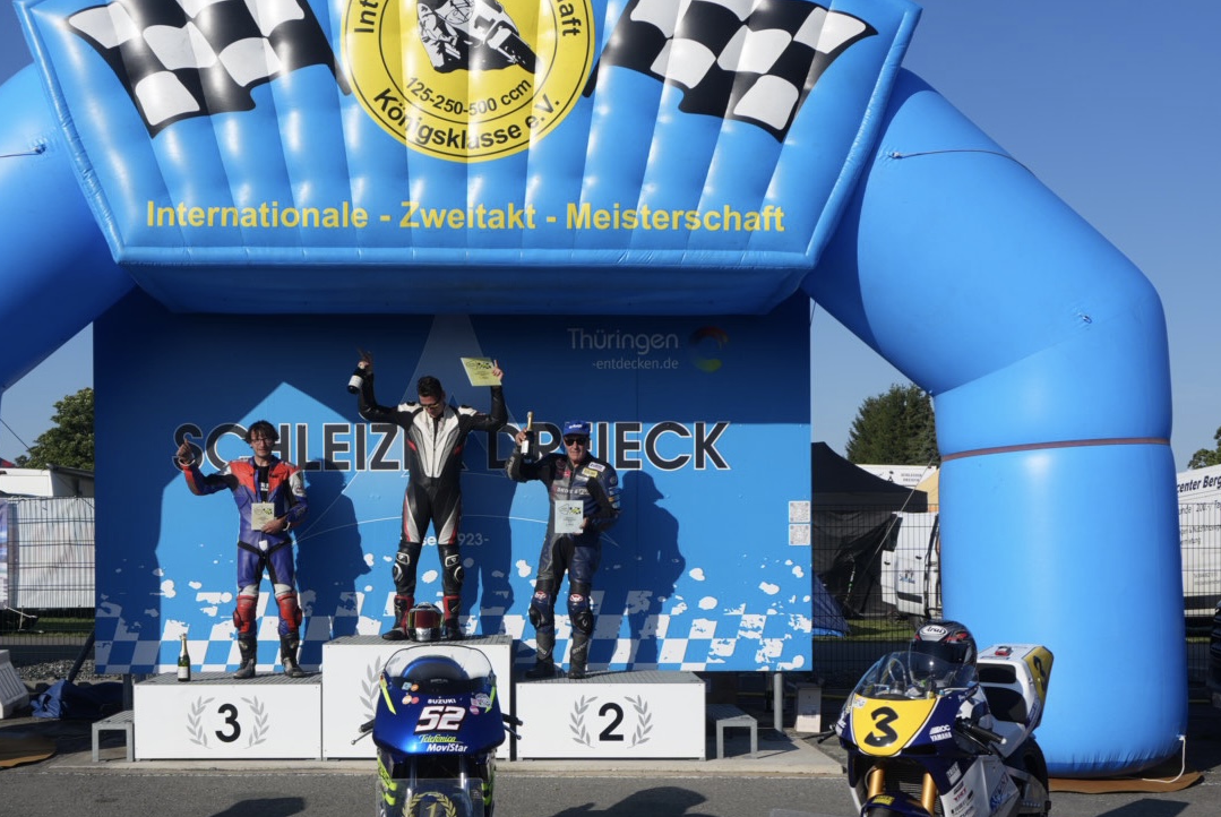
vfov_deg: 33.4
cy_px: 488
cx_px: 454
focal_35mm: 40
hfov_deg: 47.9
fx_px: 1358
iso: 100
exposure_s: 1/1000
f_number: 5
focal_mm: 20
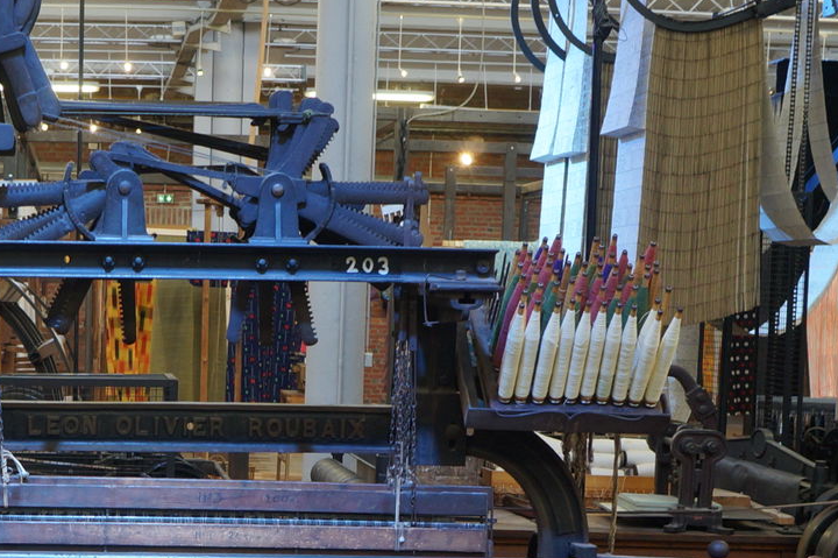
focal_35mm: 80
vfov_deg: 16.5
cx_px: 115
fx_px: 1861
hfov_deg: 24.8
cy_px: 626
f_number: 4
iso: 320
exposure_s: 1/60
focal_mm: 20
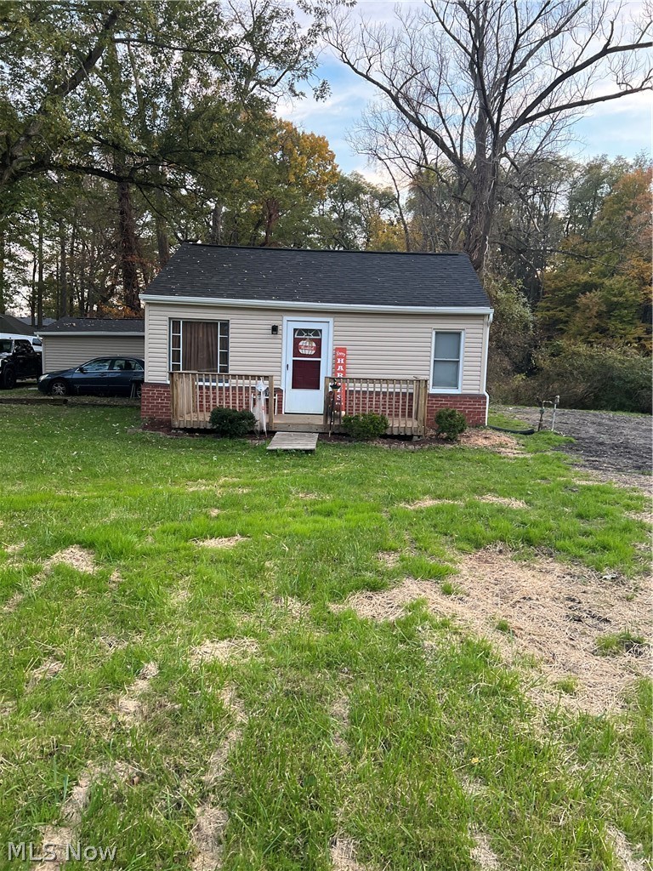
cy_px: 436
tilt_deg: -5.0
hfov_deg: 53.1
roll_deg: -1.7
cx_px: 326
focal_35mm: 26
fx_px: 654
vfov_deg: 67.3
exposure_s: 1/108
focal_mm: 5.7
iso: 125
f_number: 1.5
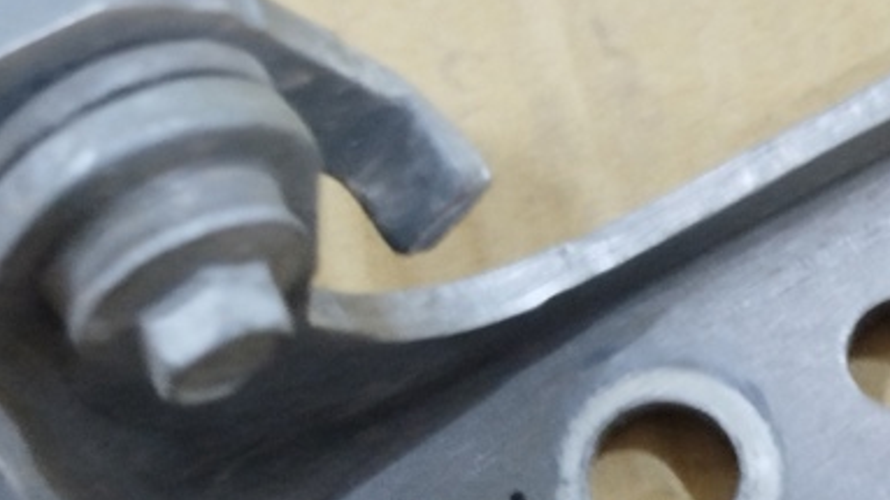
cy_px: 419
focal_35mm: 82
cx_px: 369
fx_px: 1934
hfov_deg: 25.9
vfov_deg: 14.6
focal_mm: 5.31
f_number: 1.7
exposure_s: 1/17
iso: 500
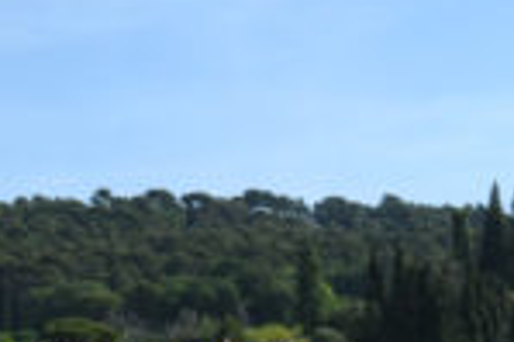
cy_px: 584
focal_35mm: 139
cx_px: 828
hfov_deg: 13.7
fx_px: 1982
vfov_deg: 9.4
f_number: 7.1
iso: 200
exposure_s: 1/640
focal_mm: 18
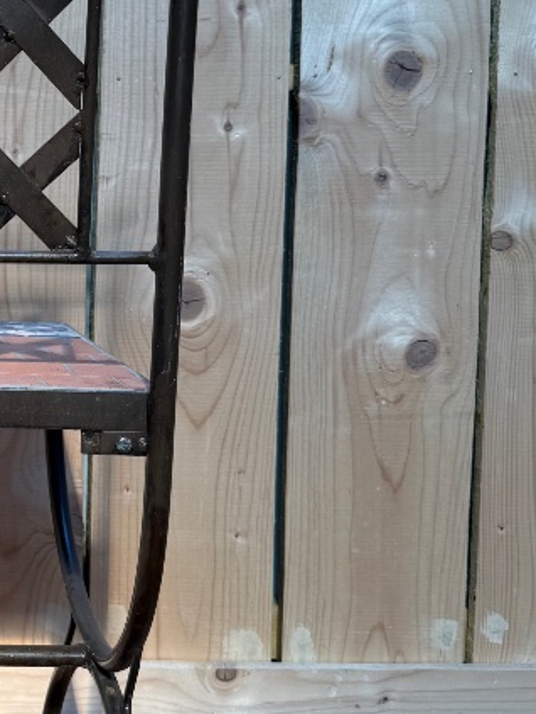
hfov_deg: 19.8
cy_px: 268
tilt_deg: -4.6
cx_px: -170
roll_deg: -1.1
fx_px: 1404
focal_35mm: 68
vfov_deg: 28.5
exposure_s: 1/252
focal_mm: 6.76
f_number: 1.78
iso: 64
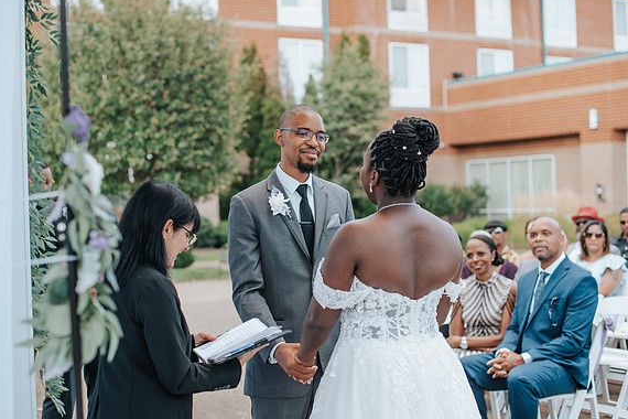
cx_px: 285
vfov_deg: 23.8
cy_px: 190
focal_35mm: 57
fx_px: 994
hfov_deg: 35.0
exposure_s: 1/500
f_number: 2.5
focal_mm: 50
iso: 200
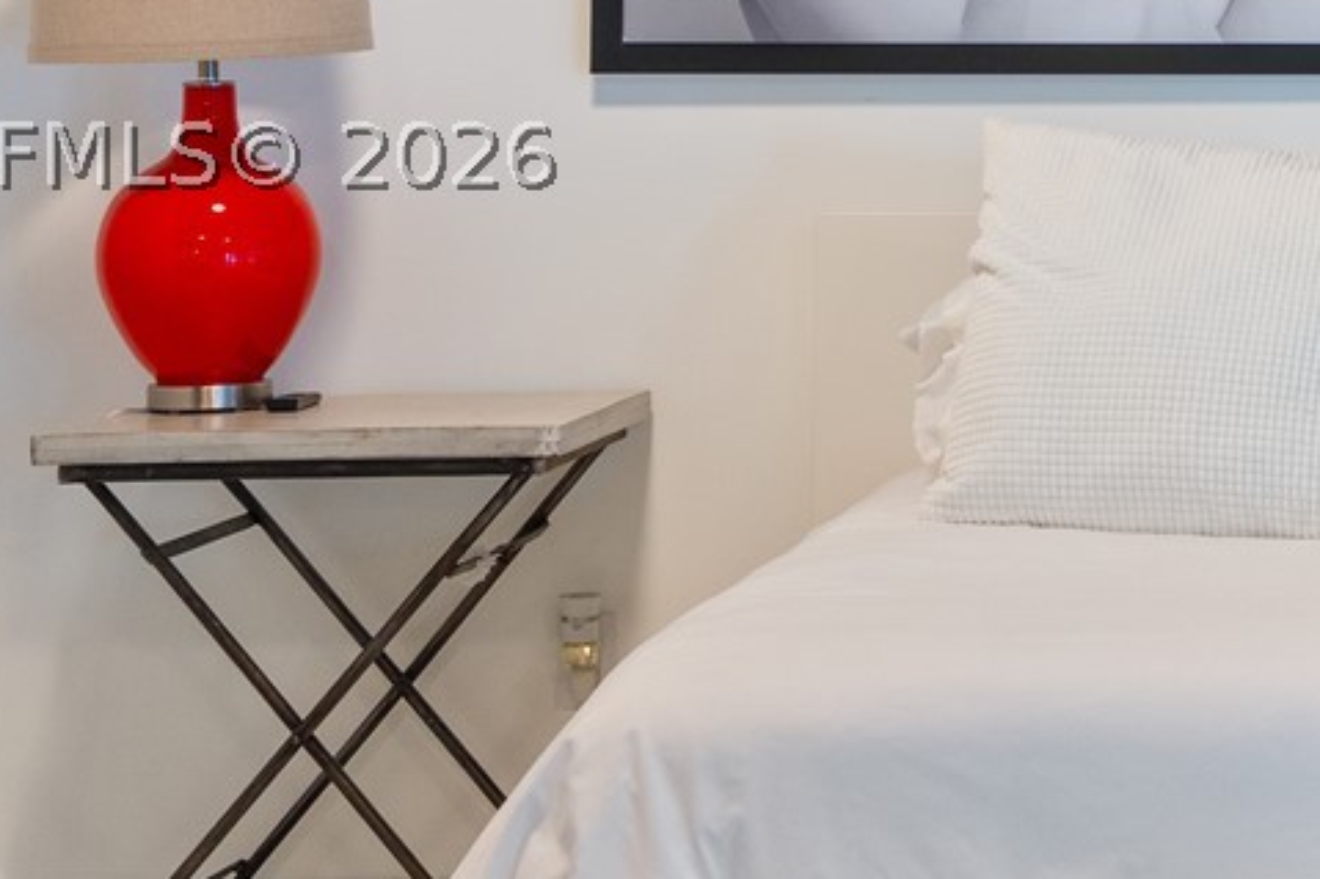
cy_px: 150
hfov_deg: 15.8
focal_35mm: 124
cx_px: 1638
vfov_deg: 11.0
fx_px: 4545
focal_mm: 35
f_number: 9
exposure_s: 1/8
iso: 800
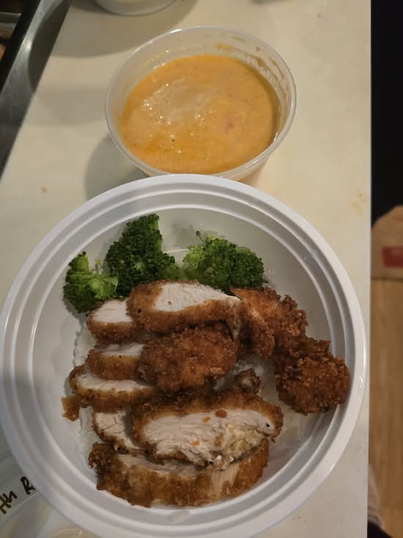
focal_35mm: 23
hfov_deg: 58.9
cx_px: 202
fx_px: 357
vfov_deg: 73.9
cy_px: 269
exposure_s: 1/60
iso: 640
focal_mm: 6.3
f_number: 1.7
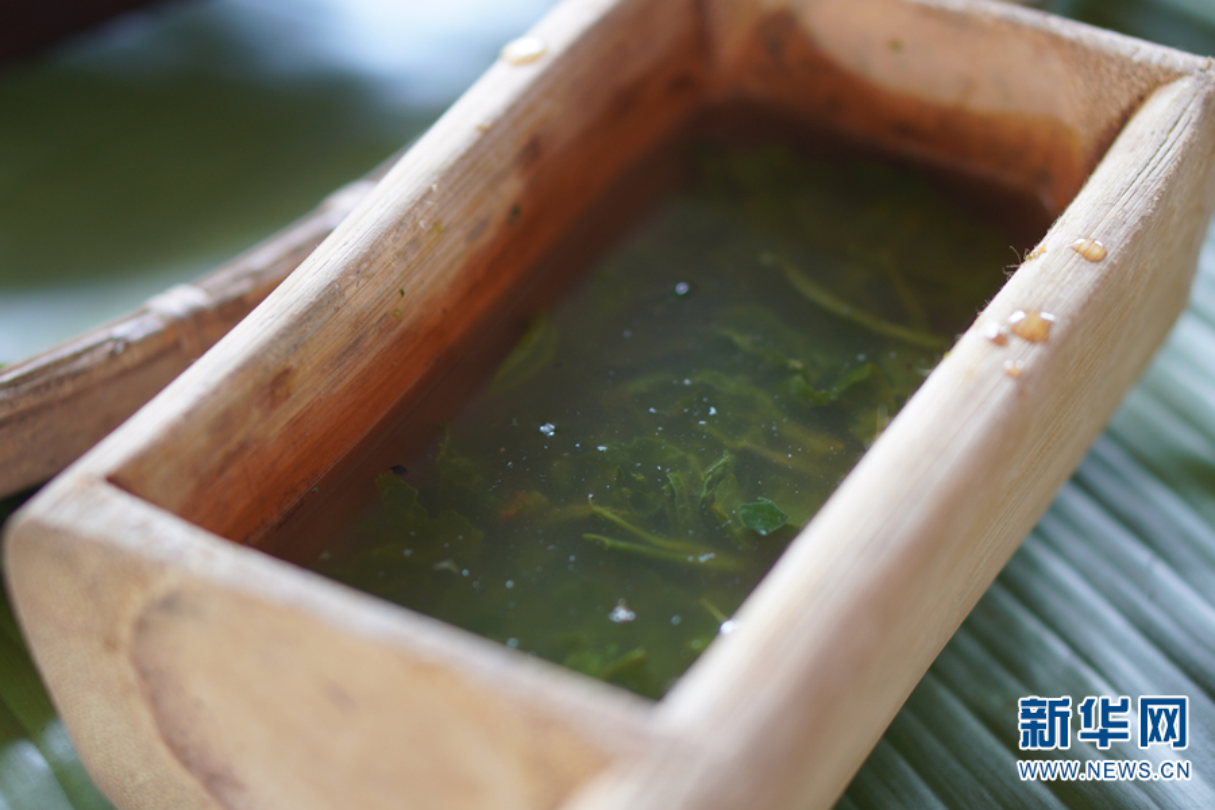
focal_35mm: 75
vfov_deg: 18.2
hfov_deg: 27.0
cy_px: 405
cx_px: 608
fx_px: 2531
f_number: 1.8
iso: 160
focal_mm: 50
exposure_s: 1/50
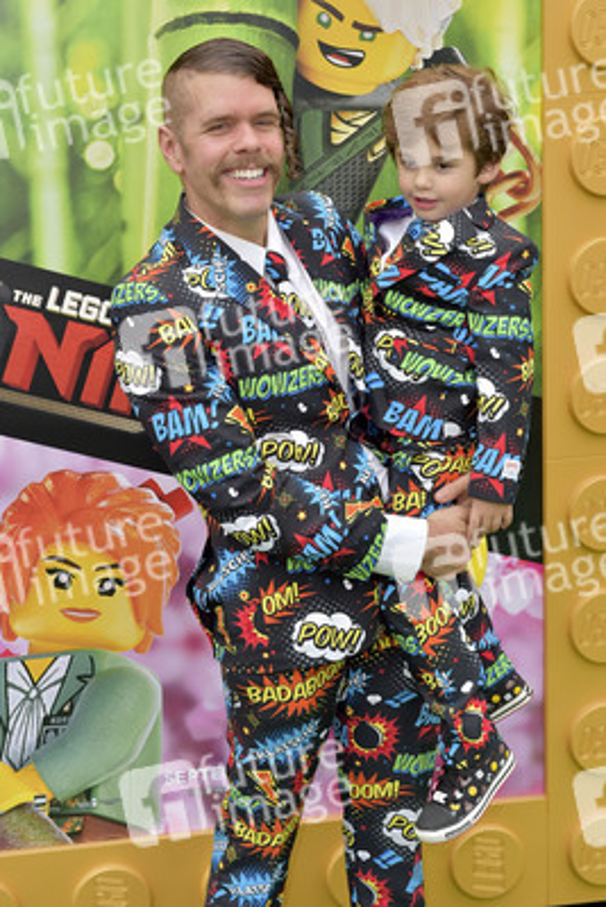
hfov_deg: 19.5
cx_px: 303
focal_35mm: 70
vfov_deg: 28.8
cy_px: 454
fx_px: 1766
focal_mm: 70
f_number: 6.3
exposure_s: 1/320
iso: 400
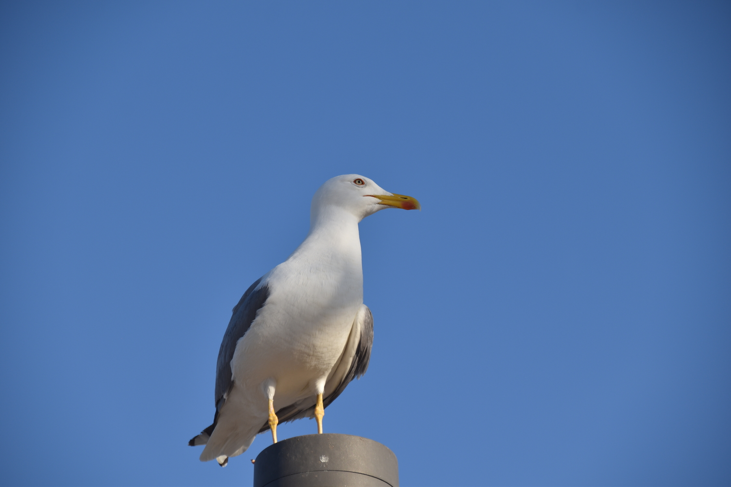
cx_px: 366
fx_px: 5025
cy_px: 244
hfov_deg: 8.3
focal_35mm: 248
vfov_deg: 5.6
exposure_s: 1/500
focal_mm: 165
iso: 100
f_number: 6
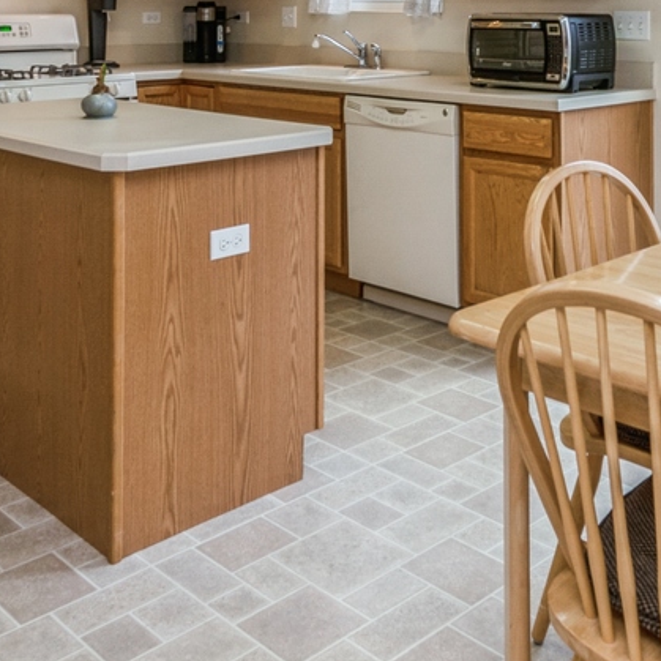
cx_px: 401
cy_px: 0
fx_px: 994
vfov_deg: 33.6
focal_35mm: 46
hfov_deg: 36.6
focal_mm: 14
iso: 200
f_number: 8
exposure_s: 1/15
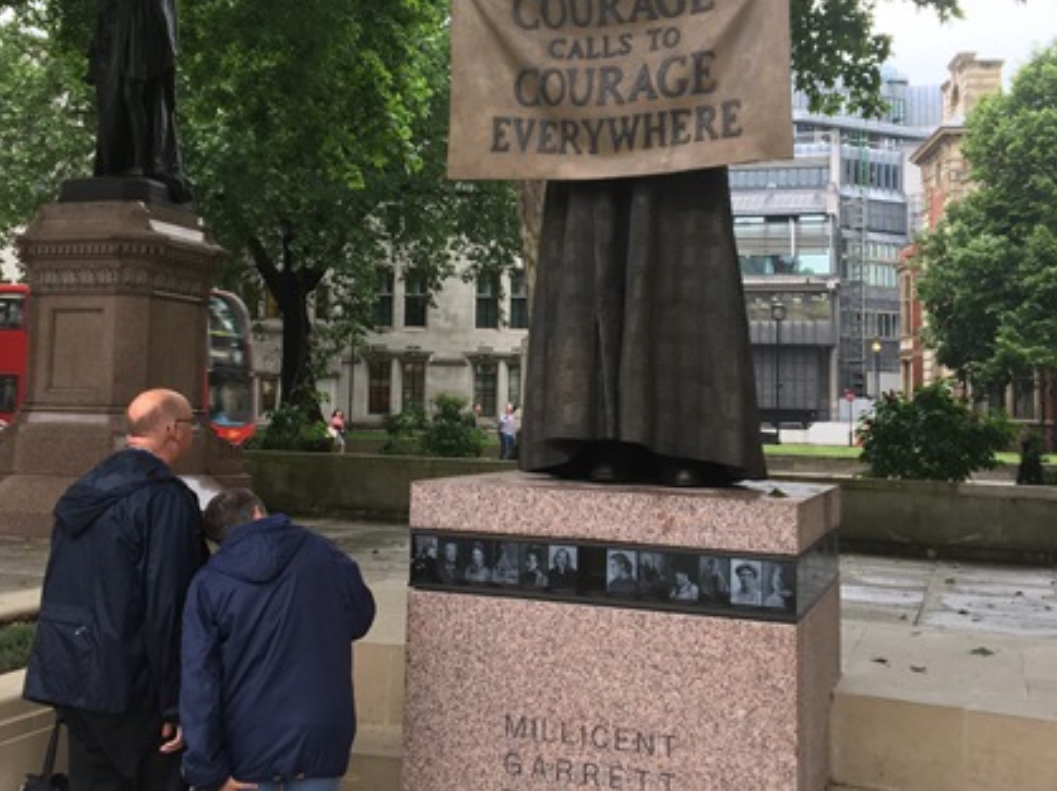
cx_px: 467
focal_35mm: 42
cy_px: 293
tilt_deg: +5.4
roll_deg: -1.2
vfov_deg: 34.1
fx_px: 1282
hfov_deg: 44.7
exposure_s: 1/50
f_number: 2.2
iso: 25
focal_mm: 4.15
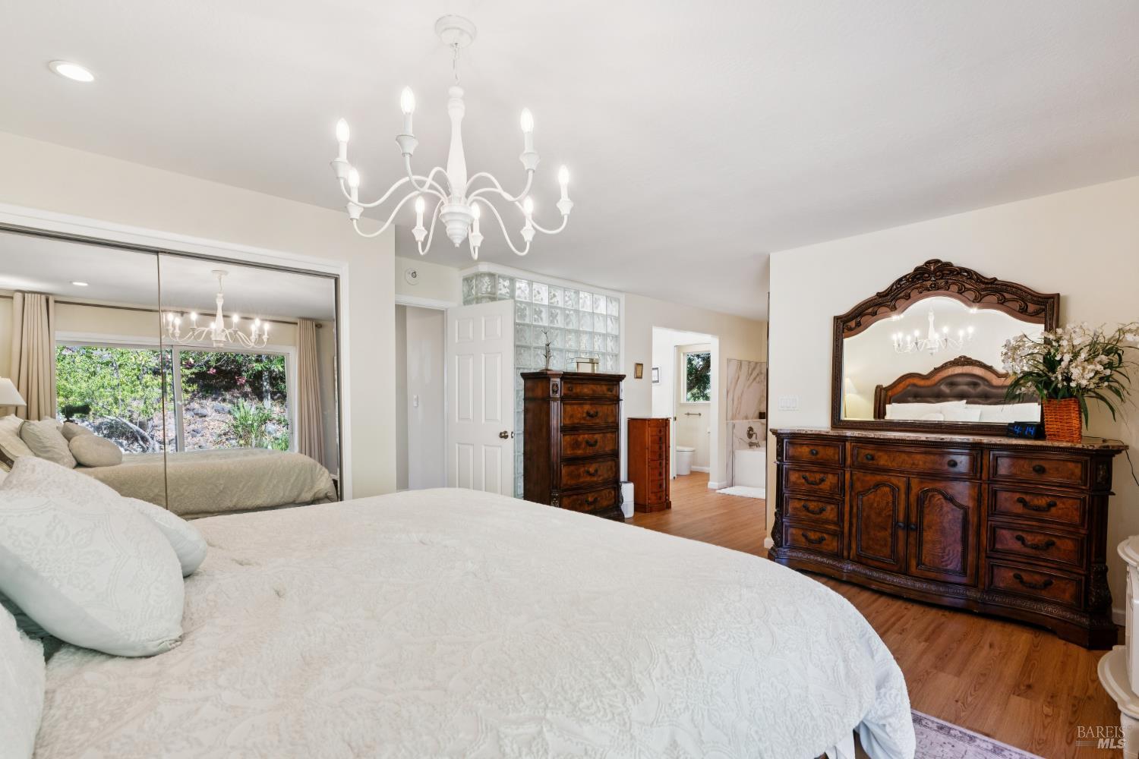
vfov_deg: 73.7
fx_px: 506
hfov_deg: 96.7
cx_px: 570
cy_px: 380
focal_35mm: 16
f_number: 9
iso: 320
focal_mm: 16
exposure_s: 1/25
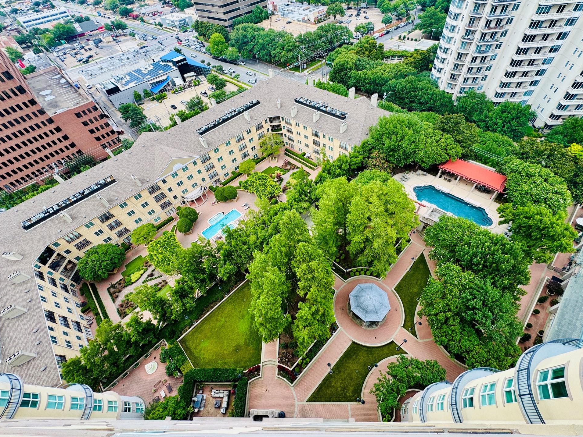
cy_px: 211
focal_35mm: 15
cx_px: 296
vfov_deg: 81.7
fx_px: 253
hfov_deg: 98.2
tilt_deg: -49.6
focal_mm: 2.22
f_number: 2.2
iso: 40
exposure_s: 1/418
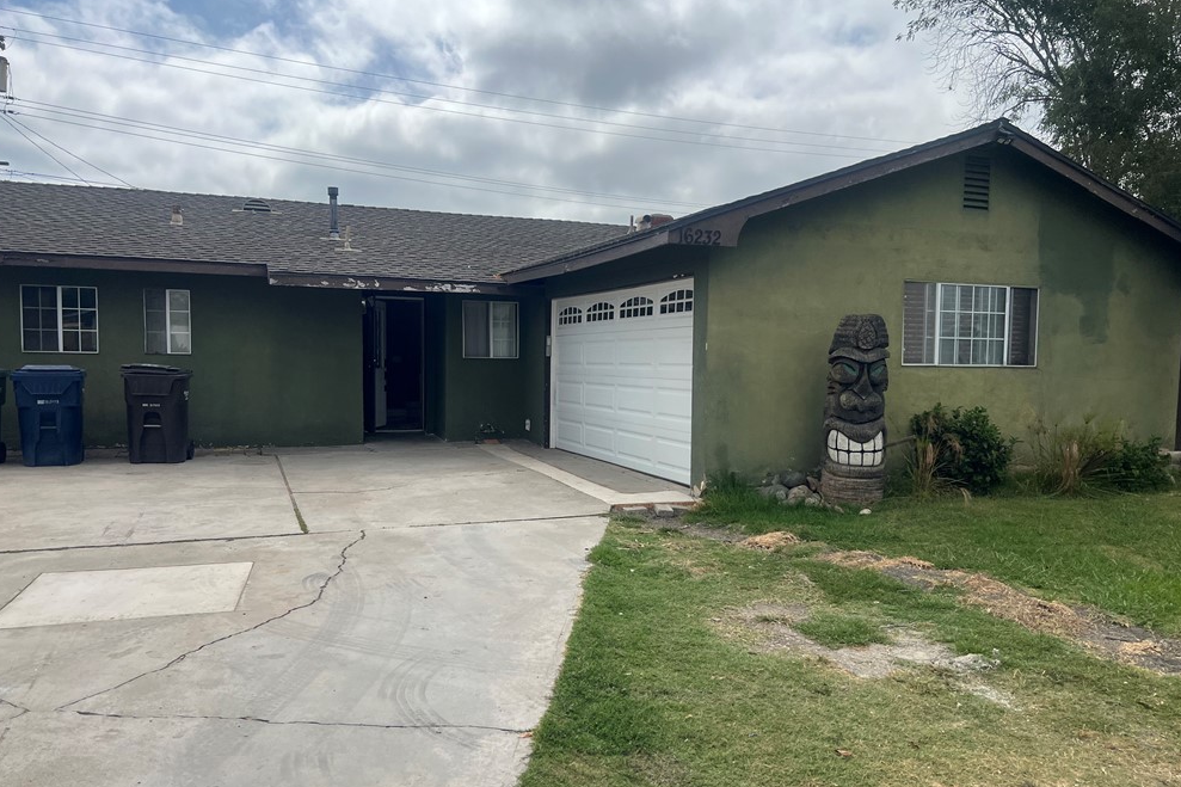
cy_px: 412
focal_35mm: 28
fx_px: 918
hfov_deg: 65.5
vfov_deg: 46.4
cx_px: 596
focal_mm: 5.7
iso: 50
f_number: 1.5
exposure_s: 1/8696
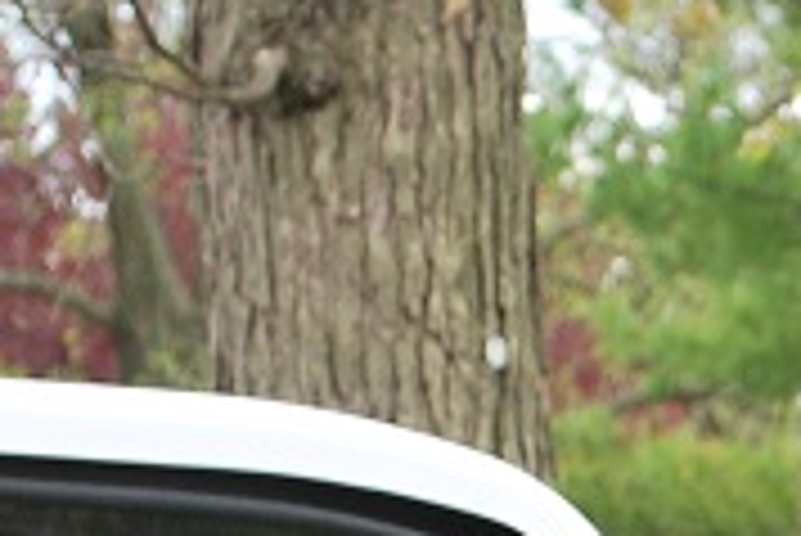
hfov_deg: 5.1
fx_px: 8729
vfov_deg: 3.5
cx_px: 1778
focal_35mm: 392
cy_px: 1360
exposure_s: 1/40
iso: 200
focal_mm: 48
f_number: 5.6
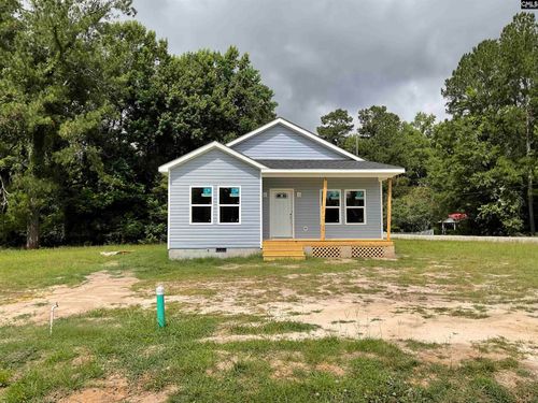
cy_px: 202
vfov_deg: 48.2
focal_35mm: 29
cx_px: 269
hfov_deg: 61.7
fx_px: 451
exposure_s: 1/2959
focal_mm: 3
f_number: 1.8
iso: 16
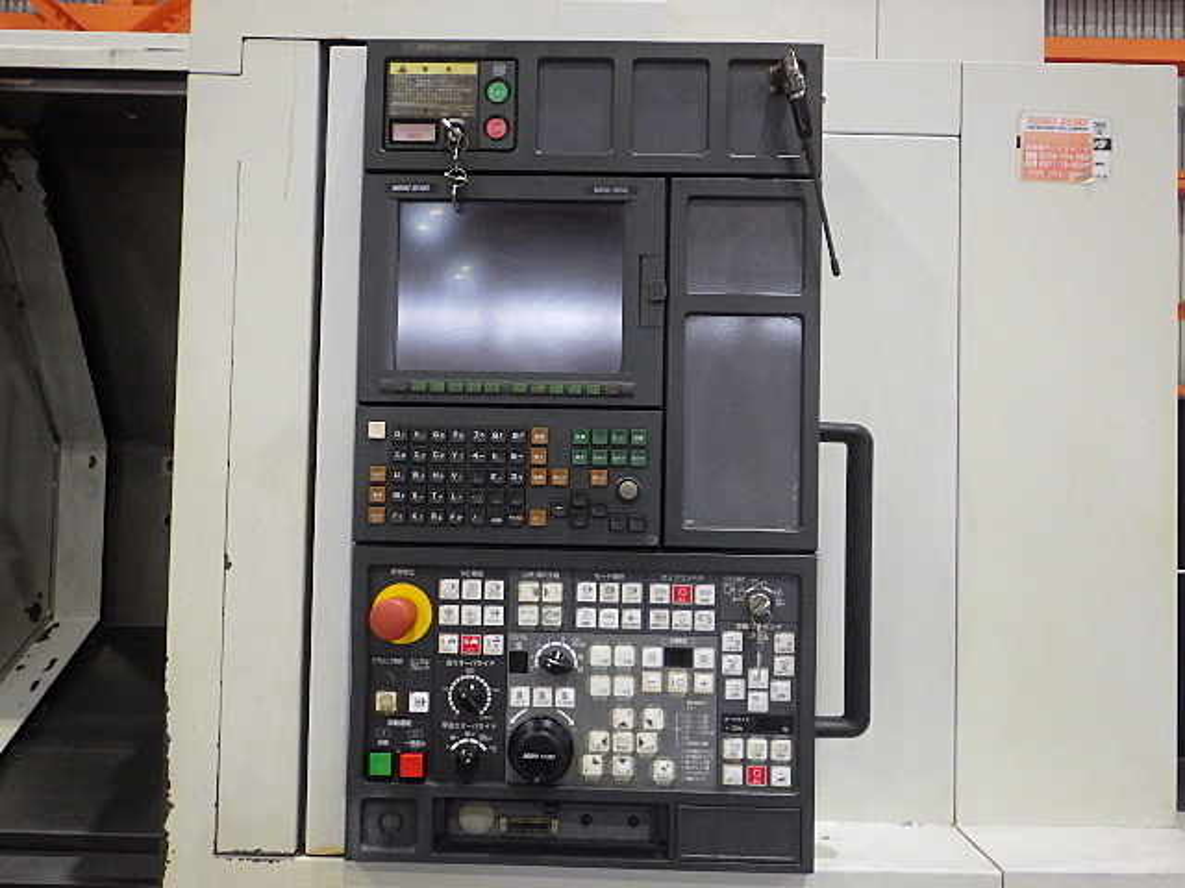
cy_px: 444
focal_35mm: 28
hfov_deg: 63.4
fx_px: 959
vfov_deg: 49.7
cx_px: 592
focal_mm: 5
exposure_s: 1/45
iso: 1000
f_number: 3.5
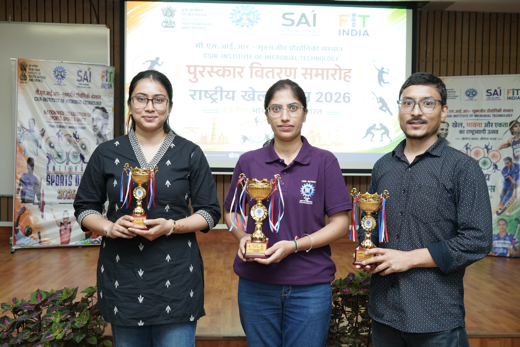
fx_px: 491
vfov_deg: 38.9
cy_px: 174
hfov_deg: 55.8
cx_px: 260
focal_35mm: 34
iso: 4000
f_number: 5.6
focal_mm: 34
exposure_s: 1/80
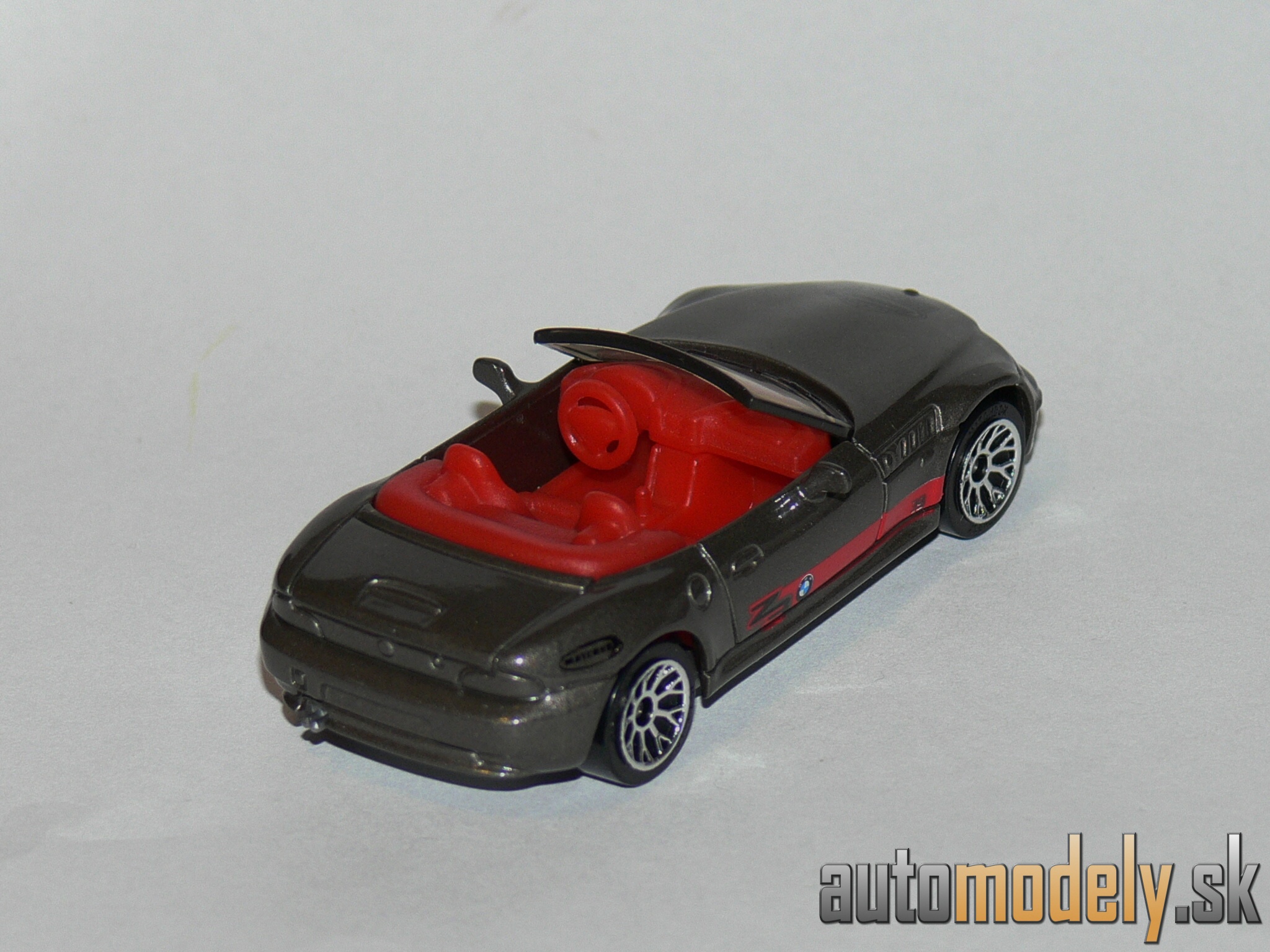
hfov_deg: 9.8
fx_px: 7411
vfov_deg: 7.4
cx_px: 635
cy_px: 476
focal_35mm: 202
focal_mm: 26.8
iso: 100
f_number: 3.6
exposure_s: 1/30
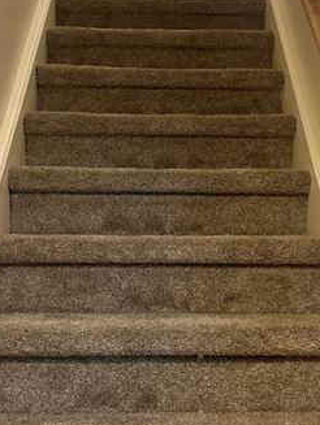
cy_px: 225
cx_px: 174
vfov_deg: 31.6
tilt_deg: +0.5
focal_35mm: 61
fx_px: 750
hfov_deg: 24.1
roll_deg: -1.4
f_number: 1.6
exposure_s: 1/60
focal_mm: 5.96
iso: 250
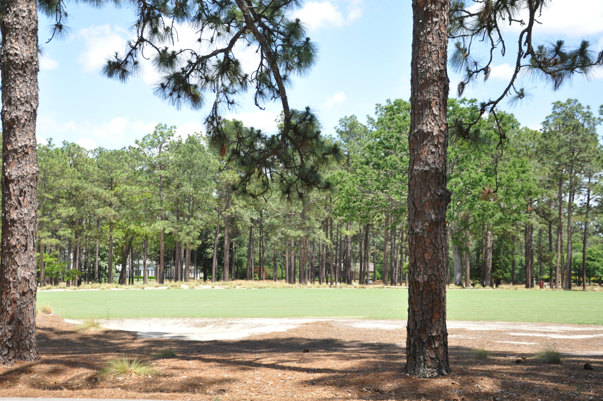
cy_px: 200
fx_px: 1004
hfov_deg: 33.4
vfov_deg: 22.6
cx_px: 302
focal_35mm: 60
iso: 1000
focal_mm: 40
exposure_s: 1/1600
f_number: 7.1
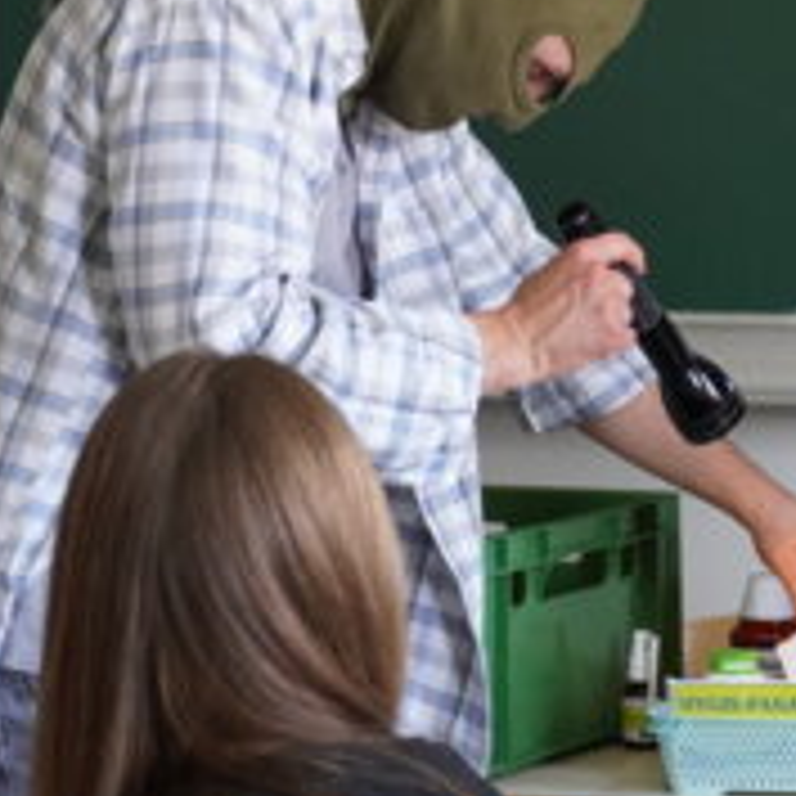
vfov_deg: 8.7
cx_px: 841
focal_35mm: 202
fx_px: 5255
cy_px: 349
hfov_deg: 8.6
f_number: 5.6
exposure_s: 1/160
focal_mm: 70
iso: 4000
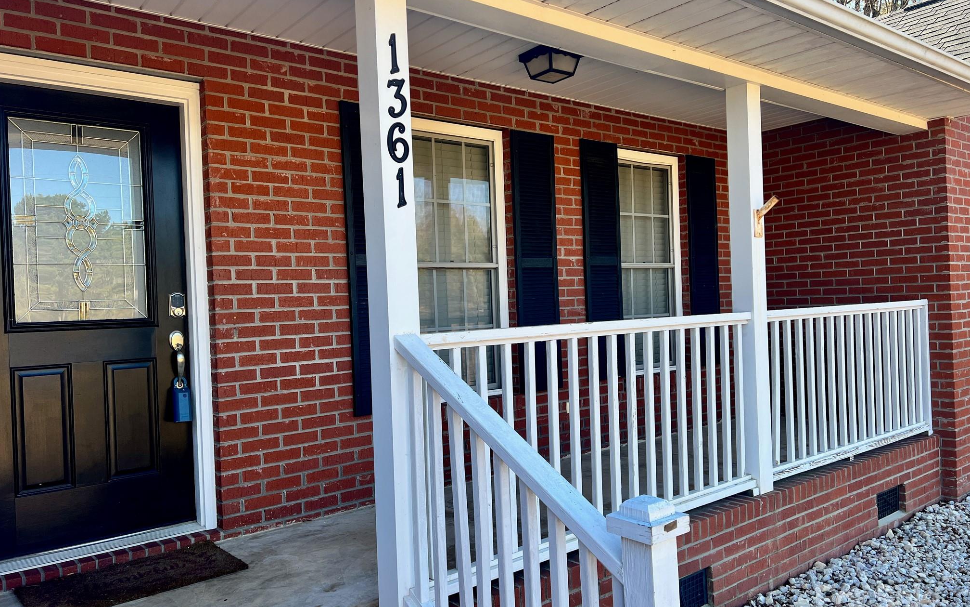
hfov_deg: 66.5
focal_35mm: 28
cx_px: 482
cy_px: 305
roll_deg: +3.2
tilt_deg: +0.3
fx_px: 740
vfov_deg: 44.5
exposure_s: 1/547
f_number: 1.5
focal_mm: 5.7
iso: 50
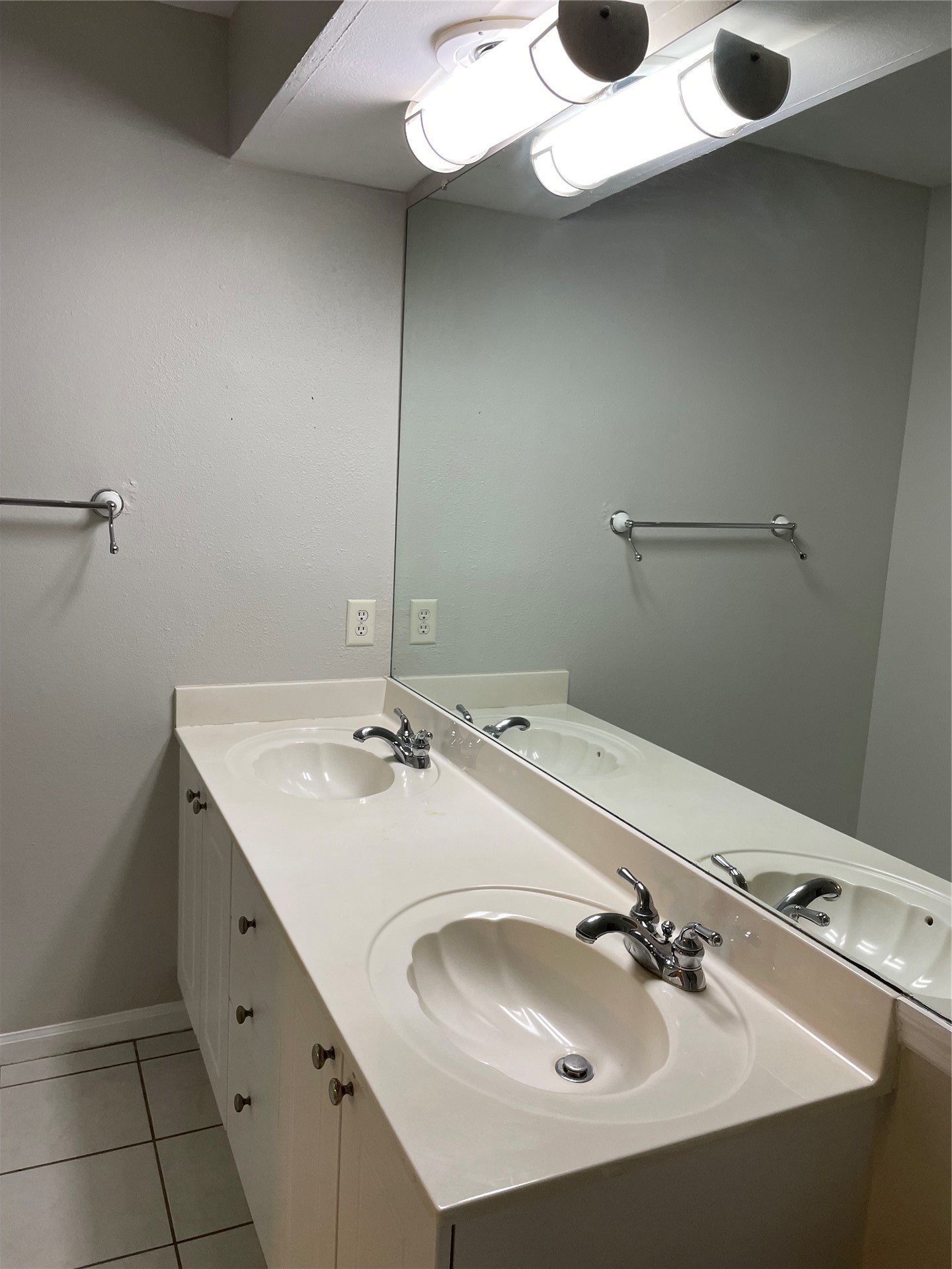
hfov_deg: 53.1
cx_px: 476
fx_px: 953
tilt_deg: -8.2
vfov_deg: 67.3
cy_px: 634
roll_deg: -2.5
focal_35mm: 26
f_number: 1.6
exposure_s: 1/120
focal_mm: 4.2
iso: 125
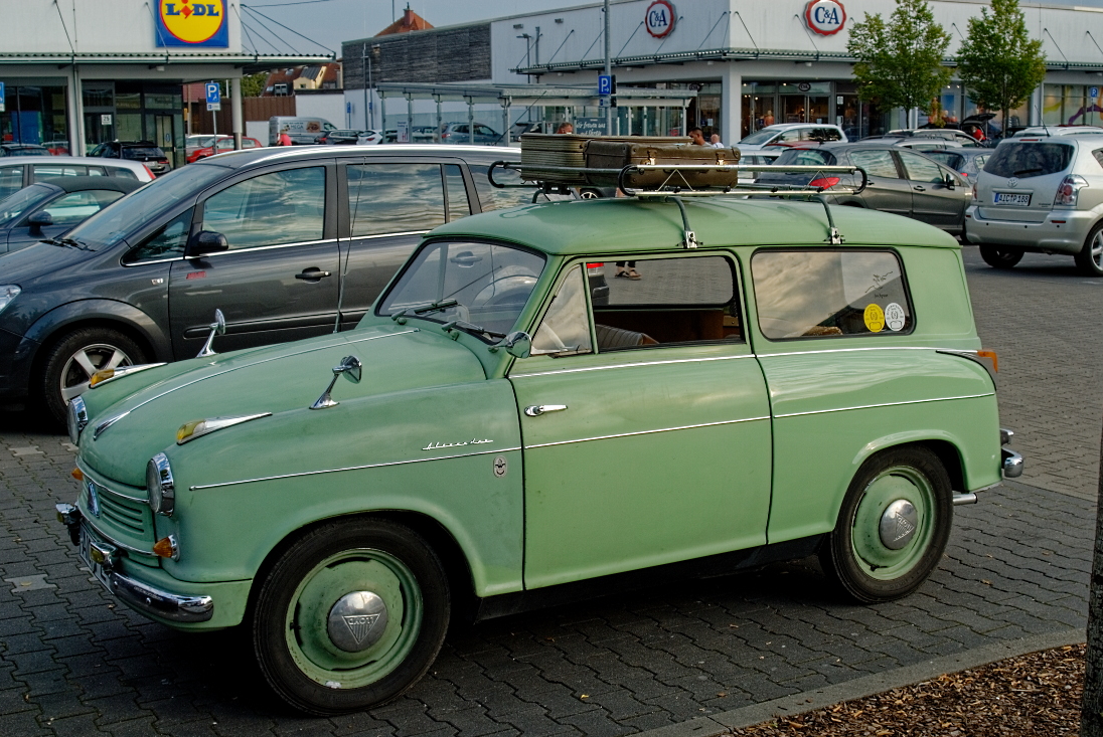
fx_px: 1411
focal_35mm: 46
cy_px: 395
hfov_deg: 42.7
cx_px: 595
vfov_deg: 29.3
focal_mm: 28
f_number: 9
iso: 100
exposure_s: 1/160
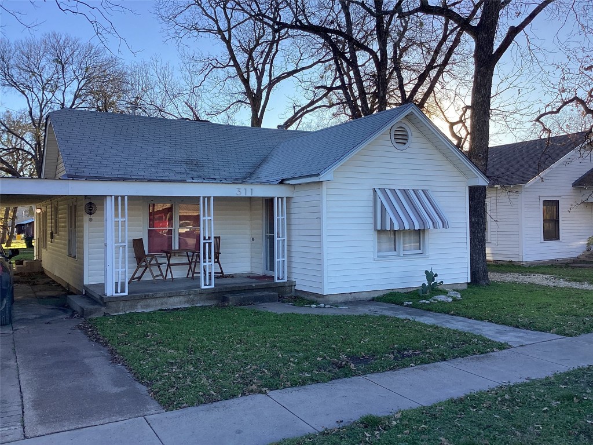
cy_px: 222
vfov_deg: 45.4
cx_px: 296
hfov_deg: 58.4
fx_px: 531
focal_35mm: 31
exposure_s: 1/296
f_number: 2.4
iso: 25
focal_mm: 3.3
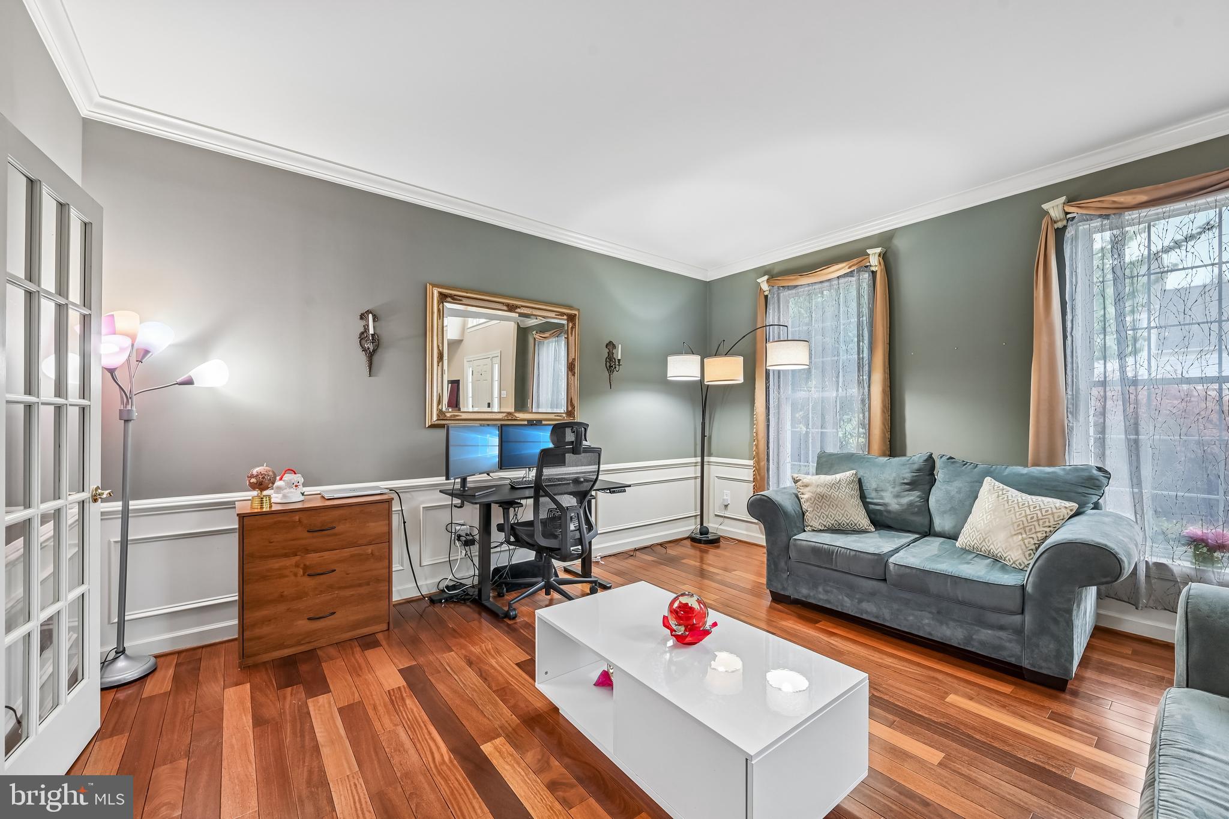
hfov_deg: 104.3
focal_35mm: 14
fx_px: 478
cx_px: 614
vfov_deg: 81.2
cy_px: 410
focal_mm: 14
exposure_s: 1/10
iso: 400
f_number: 8
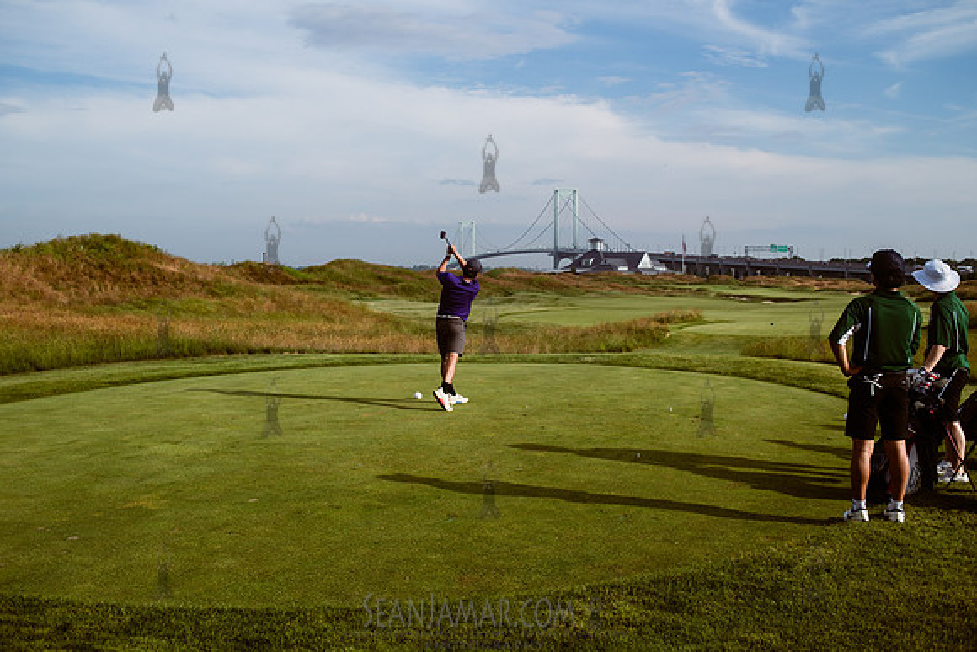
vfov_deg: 37.9
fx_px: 950
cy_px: 326
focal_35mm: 35
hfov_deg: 54.4
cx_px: 488
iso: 100
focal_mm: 35
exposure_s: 1/640
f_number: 4.5
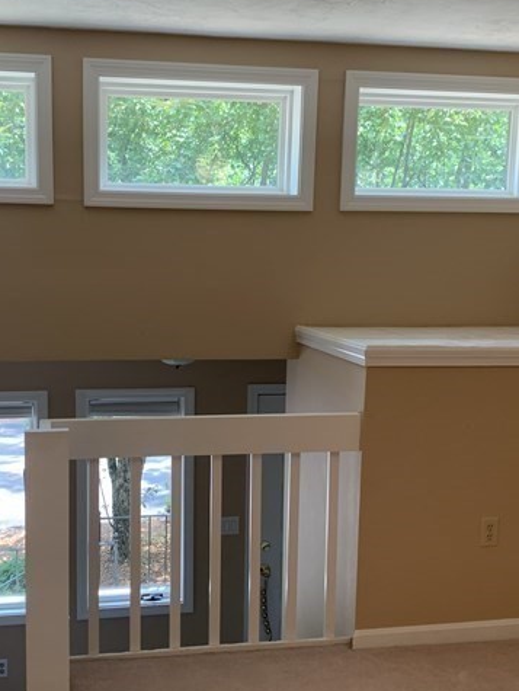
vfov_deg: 44.8
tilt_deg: -6.9
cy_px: 351
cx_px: 183
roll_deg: -0.6
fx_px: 838
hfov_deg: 34.2
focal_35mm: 42
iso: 80
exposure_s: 1/120
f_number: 1.8
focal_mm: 4.25
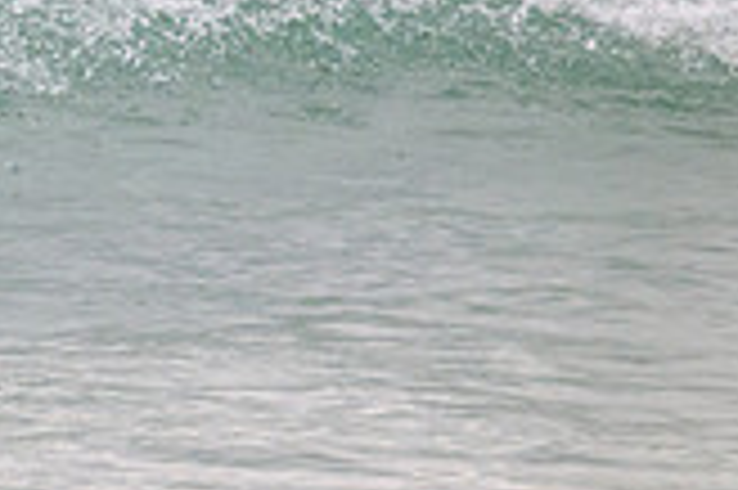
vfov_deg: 0.5
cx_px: -549
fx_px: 58058
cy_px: -335
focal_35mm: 2835
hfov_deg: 0.7
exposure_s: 1/2000
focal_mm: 800
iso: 2200
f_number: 11
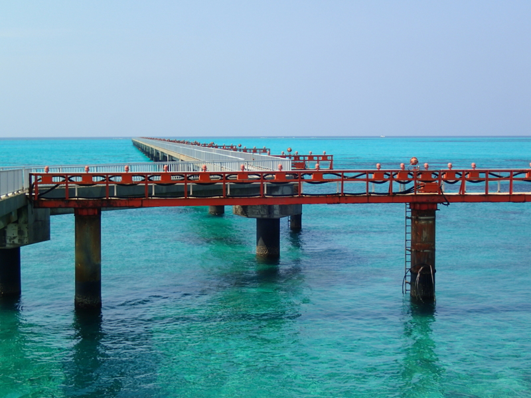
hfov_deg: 31.7
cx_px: 266
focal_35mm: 61
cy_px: 199
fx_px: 936
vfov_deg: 24.0
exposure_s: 1/500
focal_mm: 11.01
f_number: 5
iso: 100
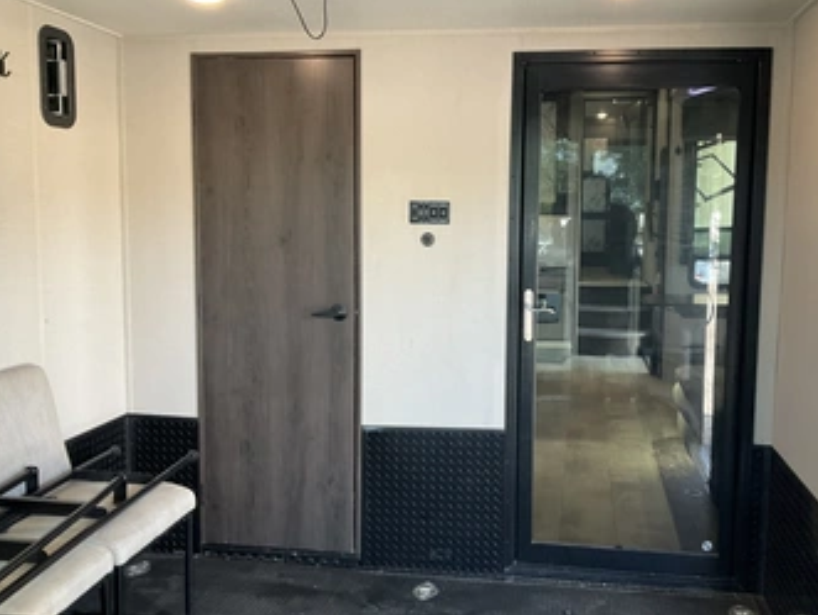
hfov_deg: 52.4
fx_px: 828
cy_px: 299
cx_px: 462
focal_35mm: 35
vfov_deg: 40.8
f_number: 1.8
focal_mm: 3
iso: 100
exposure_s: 1/60
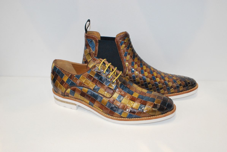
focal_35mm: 36
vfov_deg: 37.0
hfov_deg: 53.1
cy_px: 76
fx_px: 227
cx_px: 114
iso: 1600
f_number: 10
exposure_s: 1/200
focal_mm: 24
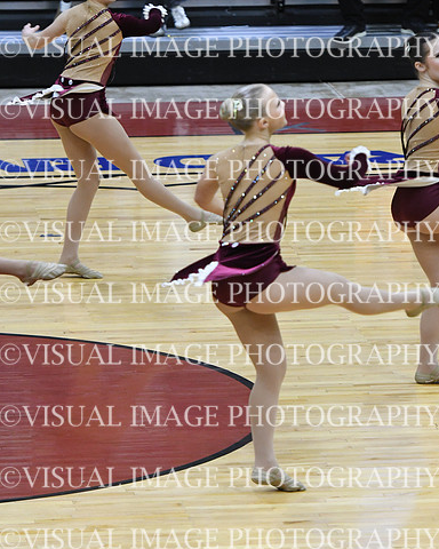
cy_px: 324
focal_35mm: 263
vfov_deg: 7.3
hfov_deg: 5.9
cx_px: 220
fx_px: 4271
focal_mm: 155
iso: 4000
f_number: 3.5
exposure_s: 1/400
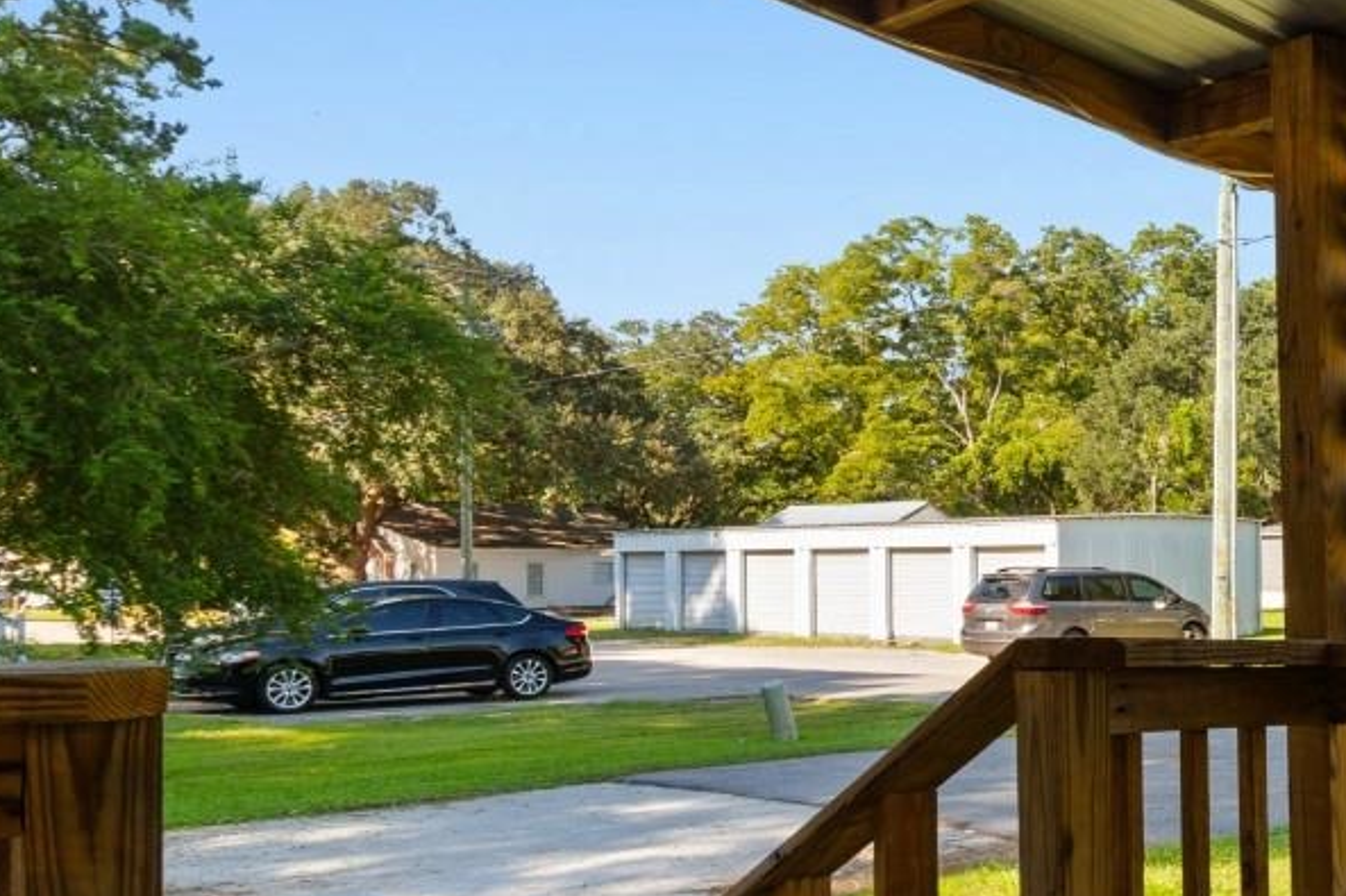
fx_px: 1532
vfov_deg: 32.6
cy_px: 513
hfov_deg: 41.2
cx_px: 1351
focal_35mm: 41
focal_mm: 10
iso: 100
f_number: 5
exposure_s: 1/100
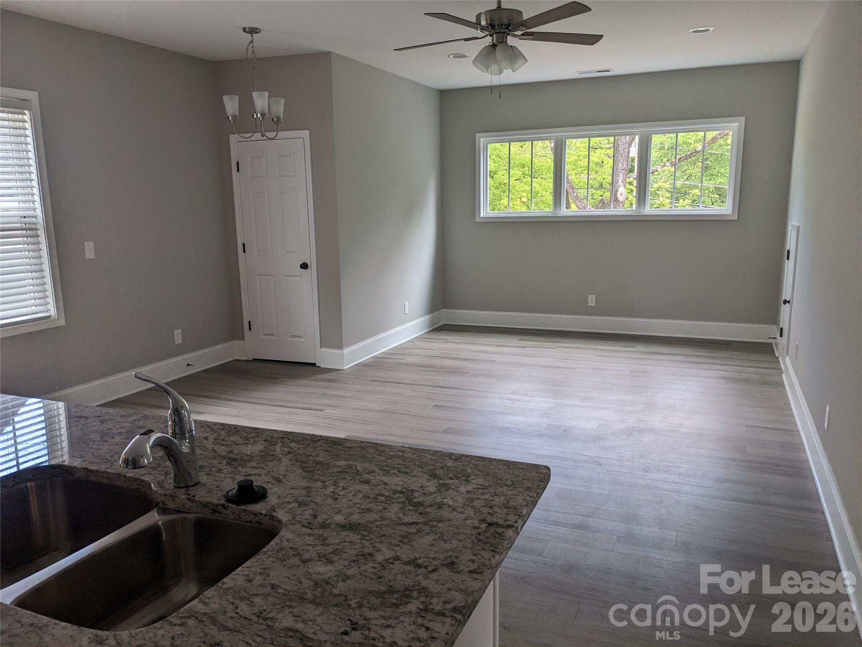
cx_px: 431
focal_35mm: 27
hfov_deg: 65.3
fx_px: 672
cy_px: 324
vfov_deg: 51.4
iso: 58
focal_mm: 4.38
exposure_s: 1/122
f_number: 1.73
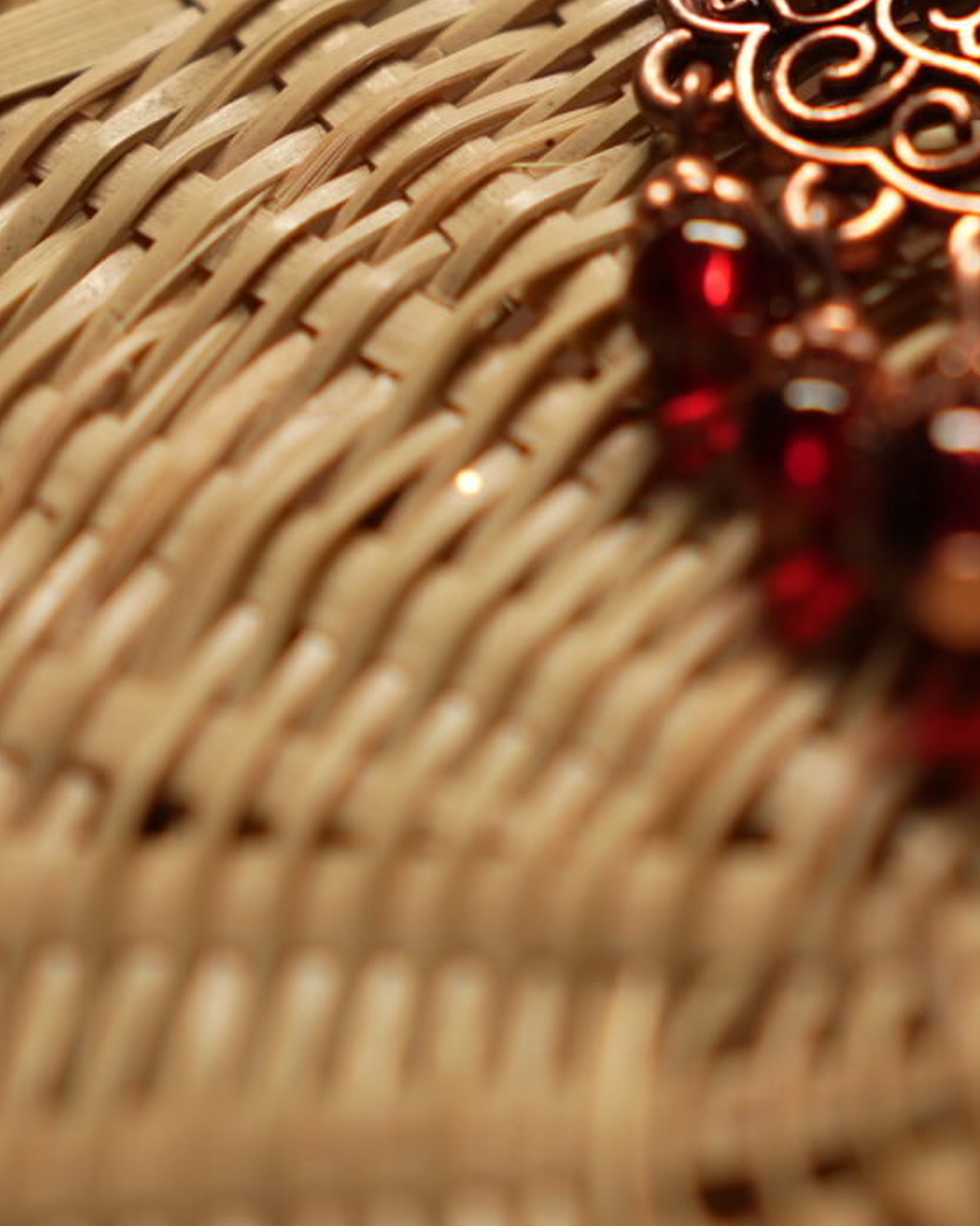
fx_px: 6527
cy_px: -280
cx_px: 1533
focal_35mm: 180
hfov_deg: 8.4
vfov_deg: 10.5
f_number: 2.5
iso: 125
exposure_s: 1/125
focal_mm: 35
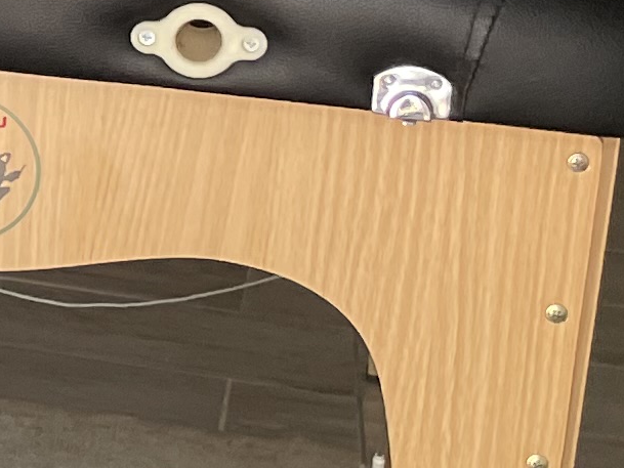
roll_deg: -0.9
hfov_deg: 9.9
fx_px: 3101
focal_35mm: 172
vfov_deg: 8.6
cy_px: 9
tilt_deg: -11.9
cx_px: -938
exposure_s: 1/121
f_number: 1.6
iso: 125
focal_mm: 4.2
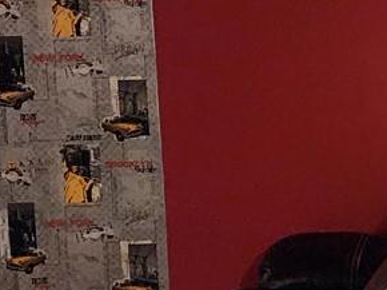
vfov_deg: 11.7
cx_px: 583
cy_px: 171
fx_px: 1419
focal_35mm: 127
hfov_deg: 14.5
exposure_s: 1/24
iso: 1250
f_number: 1.8
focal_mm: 6.4
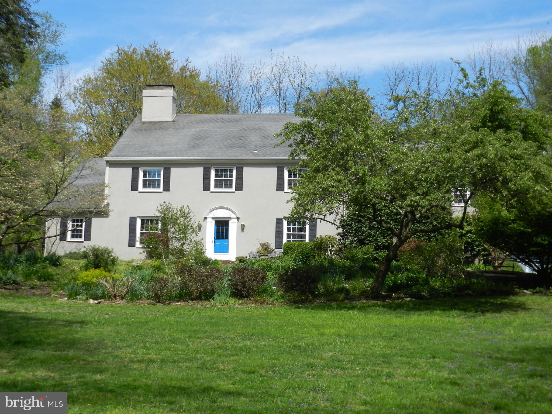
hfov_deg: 36.2
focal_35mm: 53
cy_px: 207
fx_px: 845
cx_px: 276
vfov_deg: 27.5
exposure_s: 1/1000
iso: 160
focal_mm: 9.4
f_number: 4.4
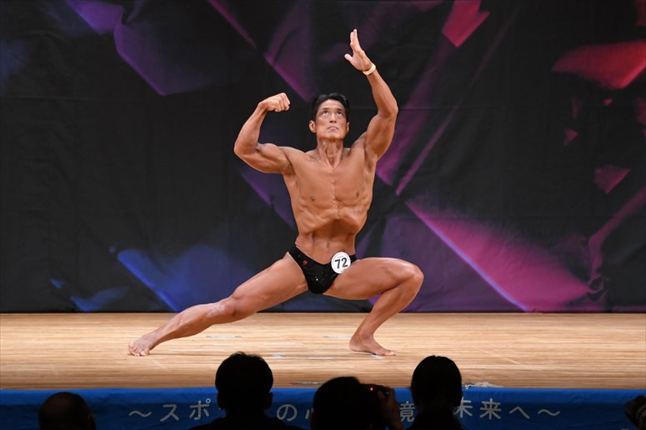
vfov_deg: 5.1
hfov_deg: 7.6
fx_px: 4843
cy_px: 215
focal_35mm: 270
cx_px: 323
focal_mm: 180
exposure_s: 1/400
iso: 3200
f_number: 5.6
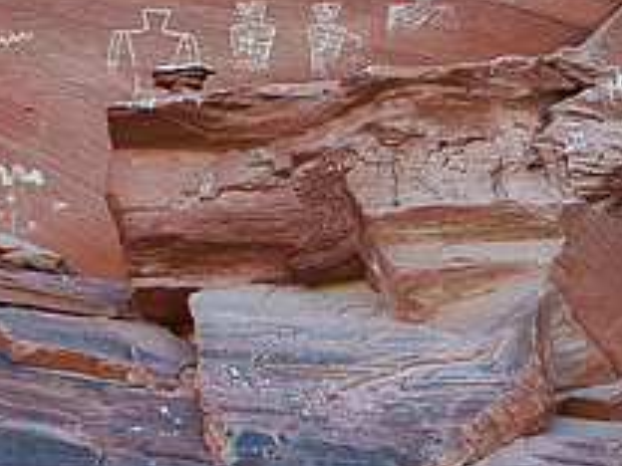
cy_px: 187
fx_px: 11266
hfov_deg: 3.2
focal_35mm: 627
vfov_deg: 2.4
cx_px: -144
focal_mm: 142
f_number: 8
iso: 1600
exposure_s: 1/200
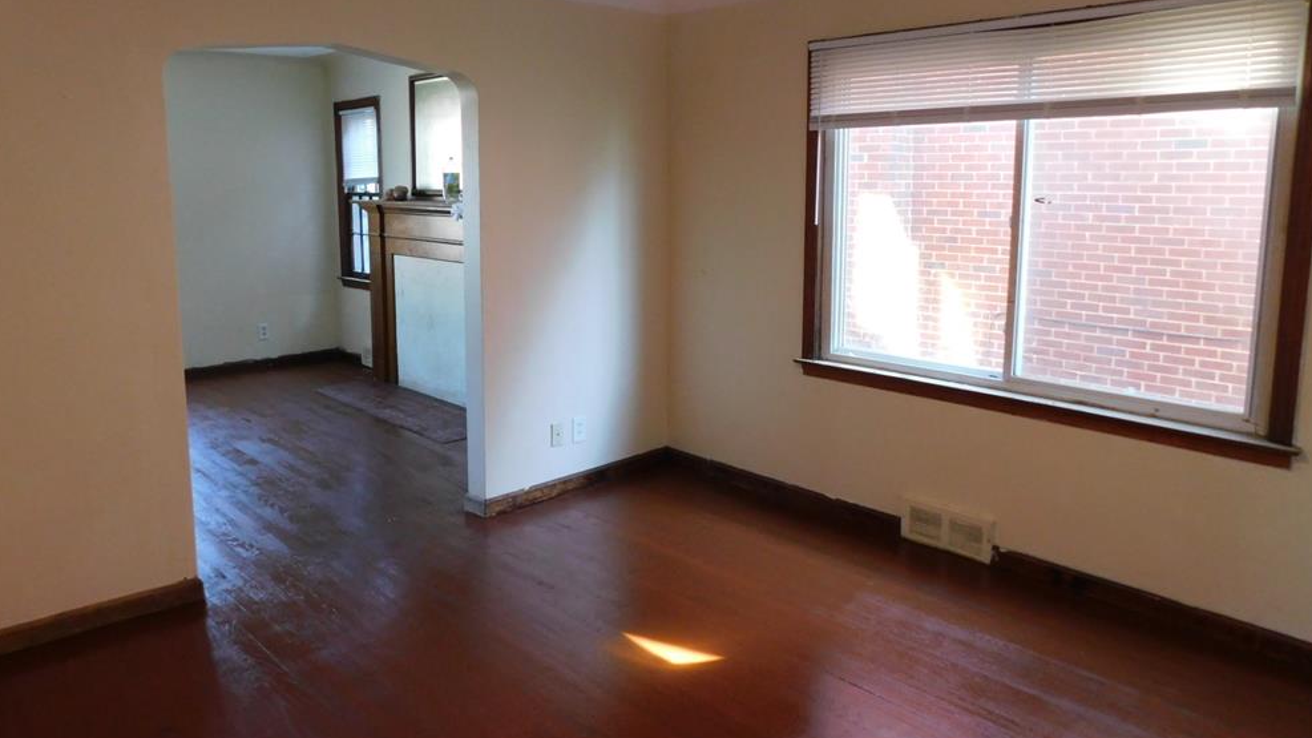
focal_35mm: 26
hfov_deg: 71.9
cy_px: 311
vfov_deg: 44.2
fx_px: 904
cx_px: 650
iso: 320
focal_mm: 4
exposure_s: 1/30
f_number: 3
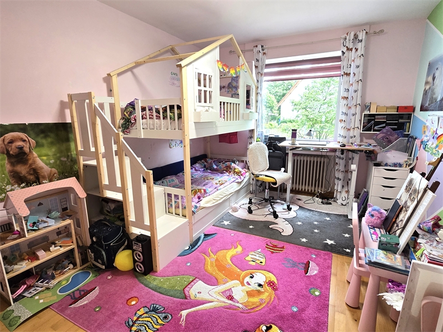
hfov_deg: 106.2
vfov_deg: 89.9
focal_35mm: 13
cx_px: 222
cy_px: 166
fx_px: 166
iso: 160
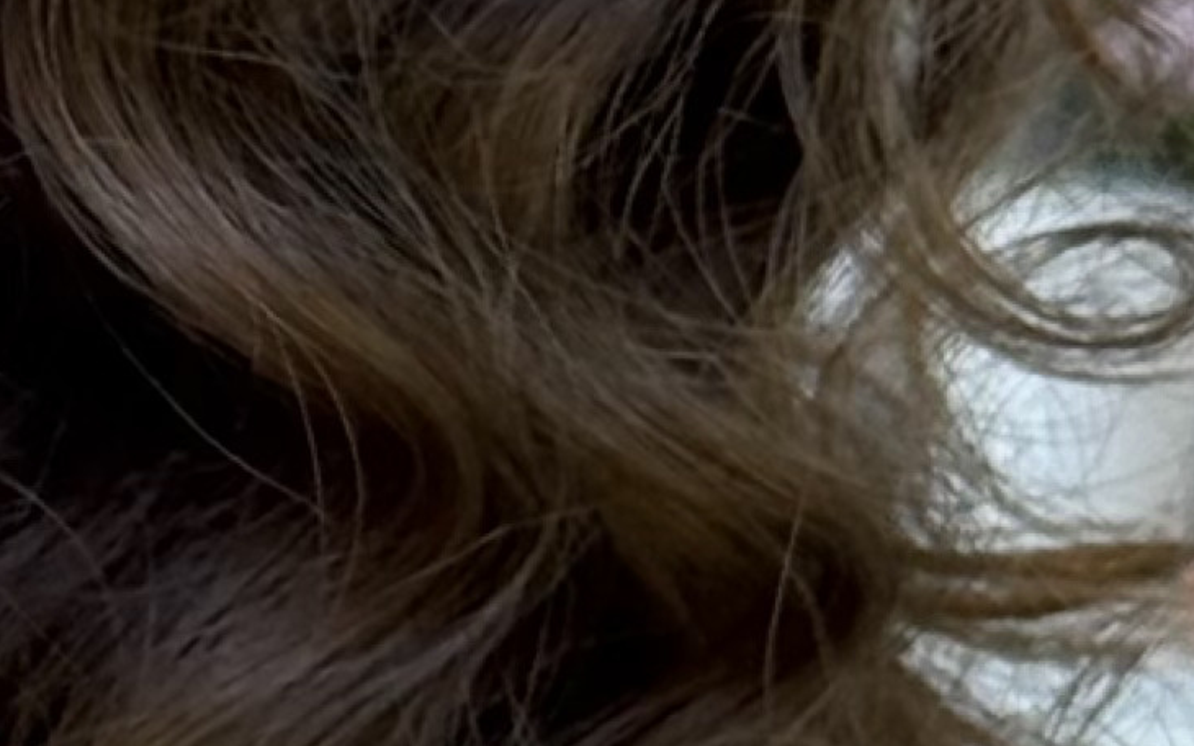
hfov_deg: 7.3
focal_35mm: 281
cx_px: -859
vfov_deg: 4.7
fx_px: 9142
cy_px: 87
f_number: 1.78
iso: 64
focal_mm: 6.76
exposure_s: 1/194
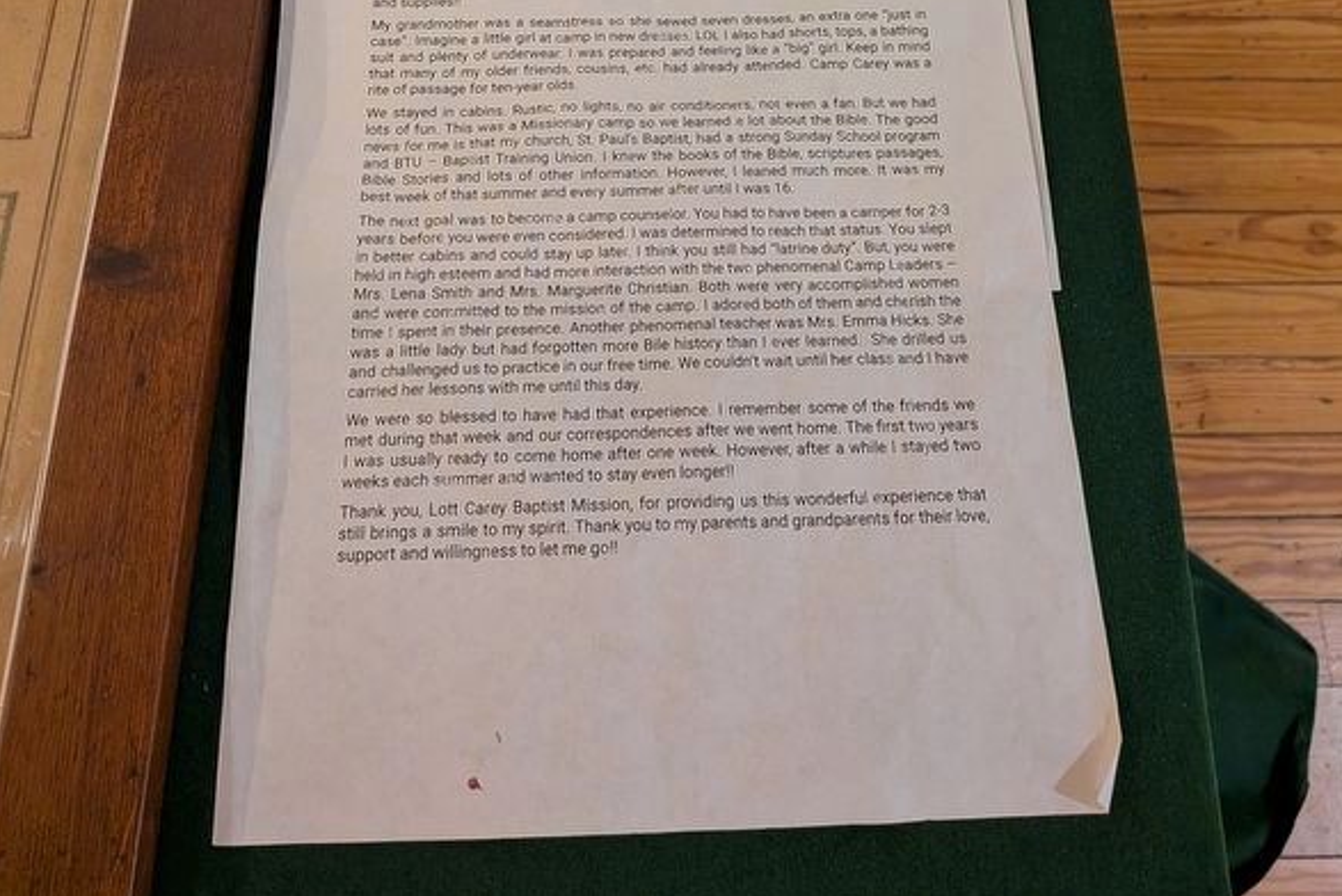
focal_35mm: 34
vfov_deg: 35.4
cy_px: 11
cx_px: 665
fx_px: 1268
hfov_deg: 55.8
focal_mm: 4.53
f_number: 1.7
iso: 760
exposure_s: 1/120
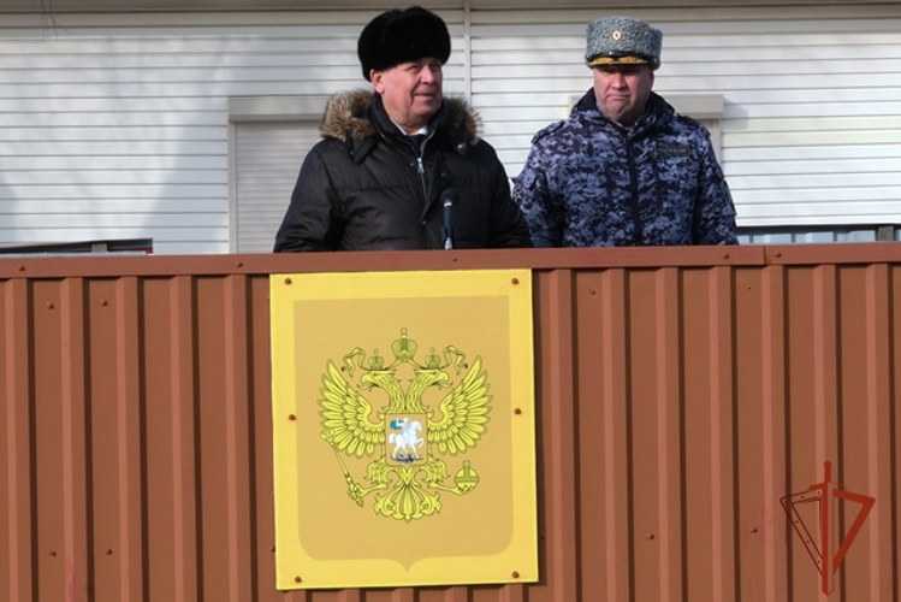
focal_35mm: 88
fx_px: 2203
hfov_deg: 23.1
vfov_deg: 15.5
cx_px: 450
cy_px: 301
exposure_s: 1/85
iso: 320
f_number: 22
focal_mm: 58.6
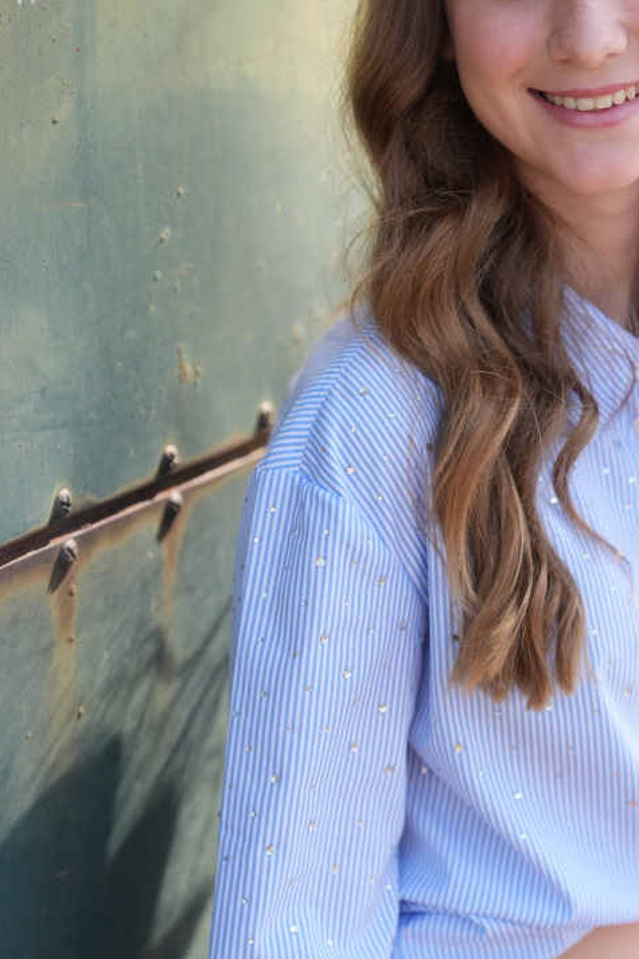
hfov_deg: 11.6
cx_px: 502
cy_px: 422
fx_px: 3140
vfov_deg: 17.3
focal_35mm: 118
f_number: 2
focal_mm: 70
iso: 250
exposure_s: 1/2000
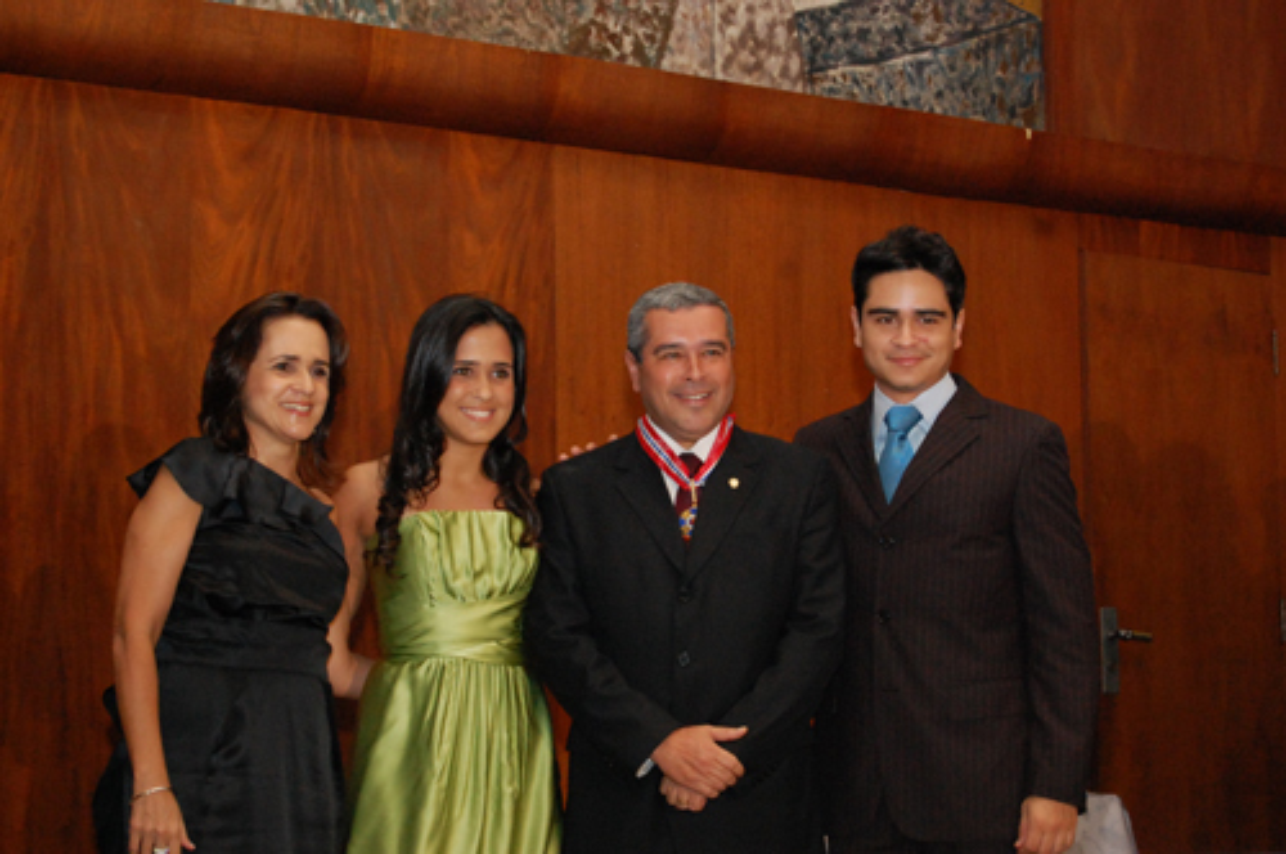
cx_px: 643
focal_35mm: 82
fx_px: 2943
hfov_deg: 24.6
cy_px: 427
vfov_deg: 16.5
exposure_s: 1/60
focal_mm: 55
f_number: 5.6
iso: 1600
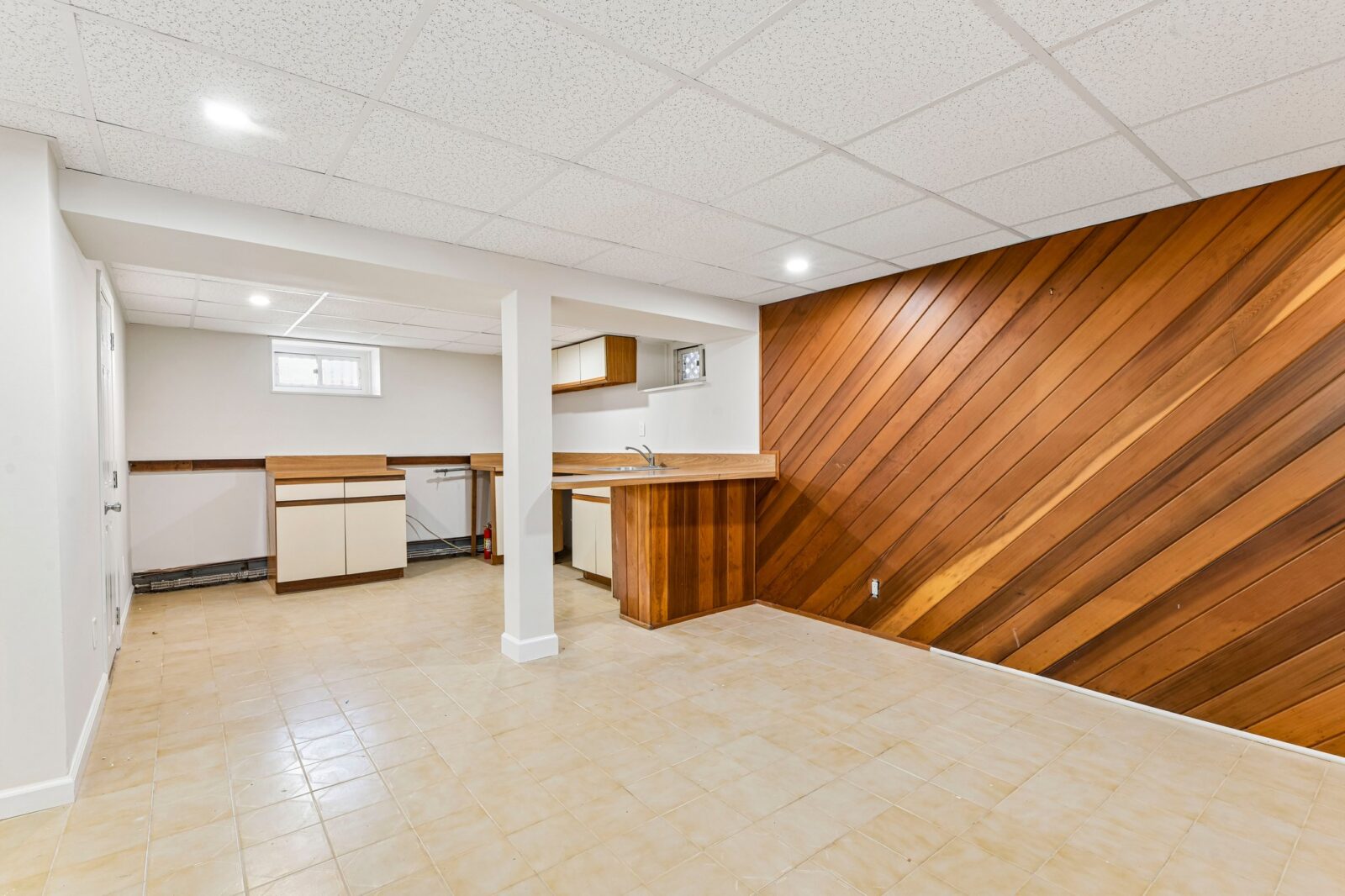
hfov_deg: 93.3
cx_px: 672
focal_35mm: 17
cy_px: 448
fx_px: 635
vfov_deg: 70.4
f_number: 9
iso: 250
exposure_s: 1/2.5
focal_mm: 17
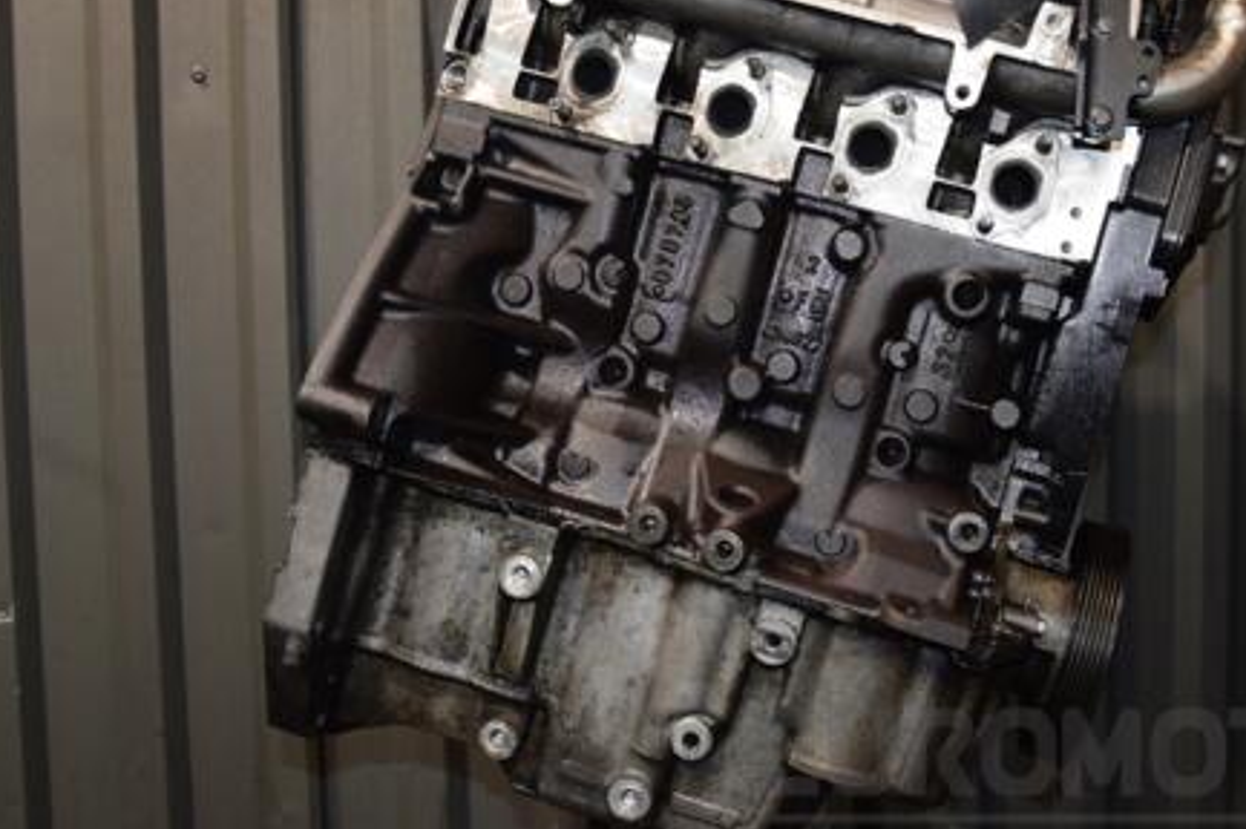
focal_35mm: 44
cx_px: 708
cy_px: 368
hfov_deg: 44.7
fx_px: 1511
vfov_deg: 30.6
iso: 800
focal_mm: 21
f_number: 5
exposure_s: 1/60
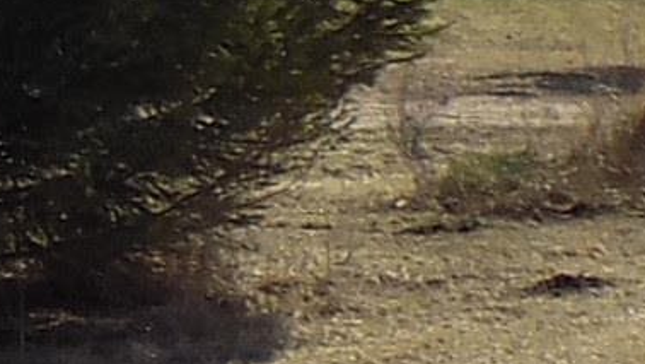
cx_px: -708
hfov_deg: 4.6
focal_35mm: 458
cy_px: -85
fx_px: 7836
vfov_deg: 2.7
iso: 80
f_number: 4.2
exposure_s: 1/800
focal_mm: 12.5
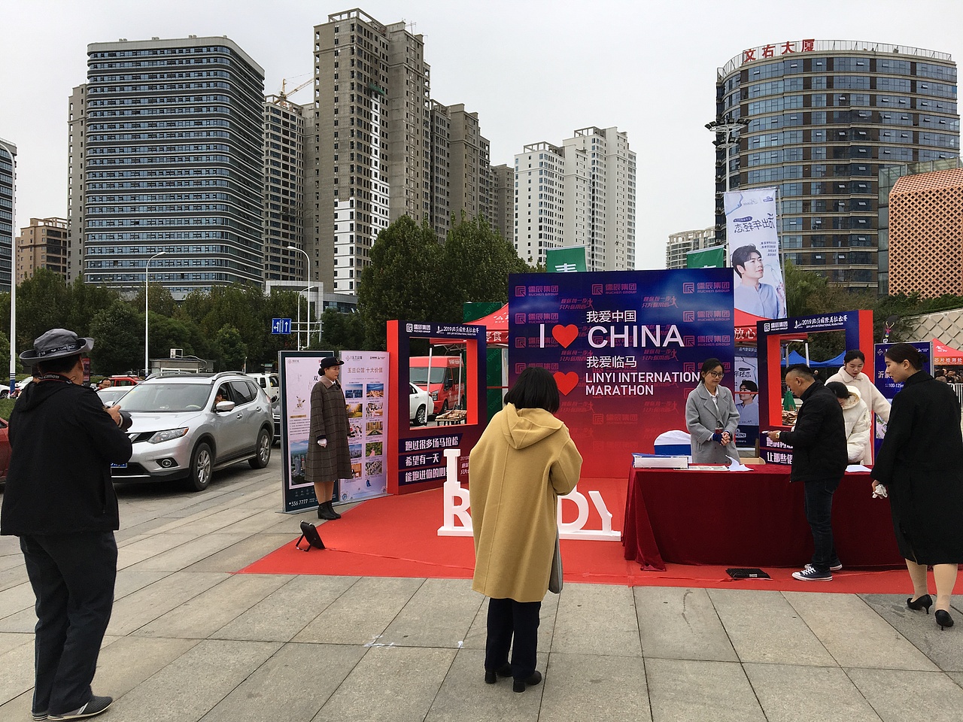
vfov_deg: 48.2
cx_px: 482
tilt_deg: +1.5
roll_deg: +0.1
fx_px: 807
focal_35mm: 29
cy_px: 361
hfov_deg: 61.7
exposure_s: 1/329
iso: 25
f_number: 2.2
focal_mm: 4.15
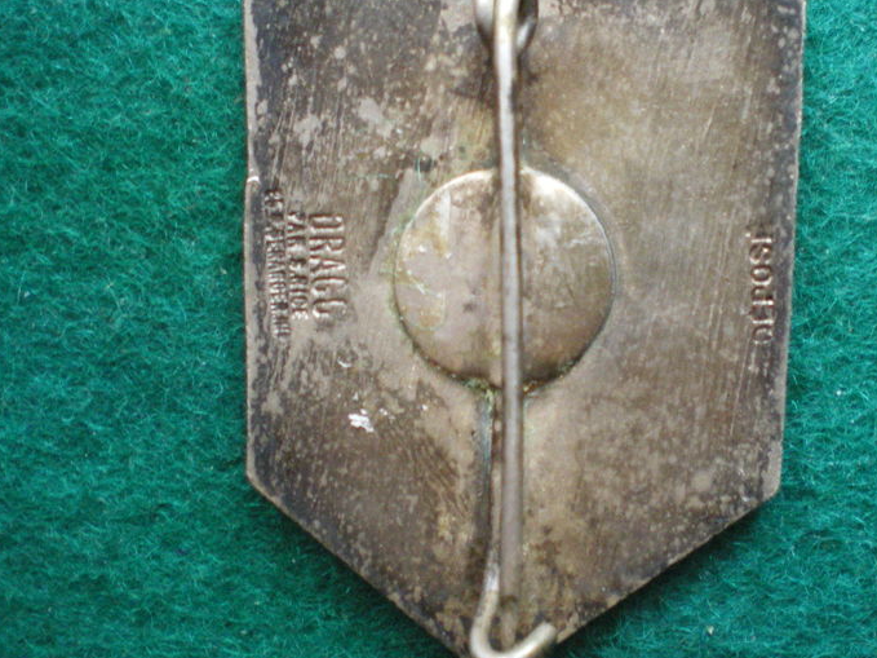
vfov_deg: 26.1
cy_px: 293
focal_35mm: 56
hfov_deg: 34.2
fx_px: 1419
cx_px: 549
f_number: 3.1
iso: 400
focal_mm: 6.3
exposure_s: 1/20
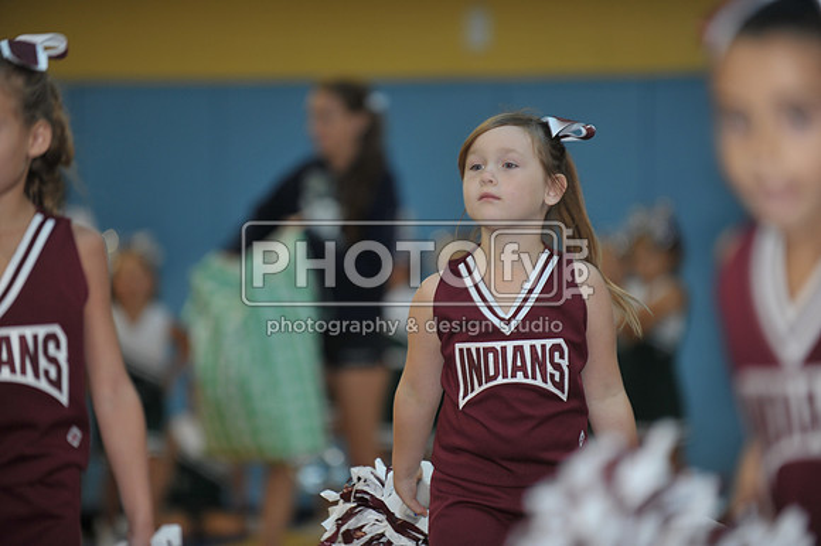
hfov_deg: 10.3
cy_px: 273
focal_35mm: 200
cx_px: 410
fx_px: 4558
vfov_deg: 6.9
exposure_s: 1/125
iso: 500
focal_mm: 200
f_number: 2.8
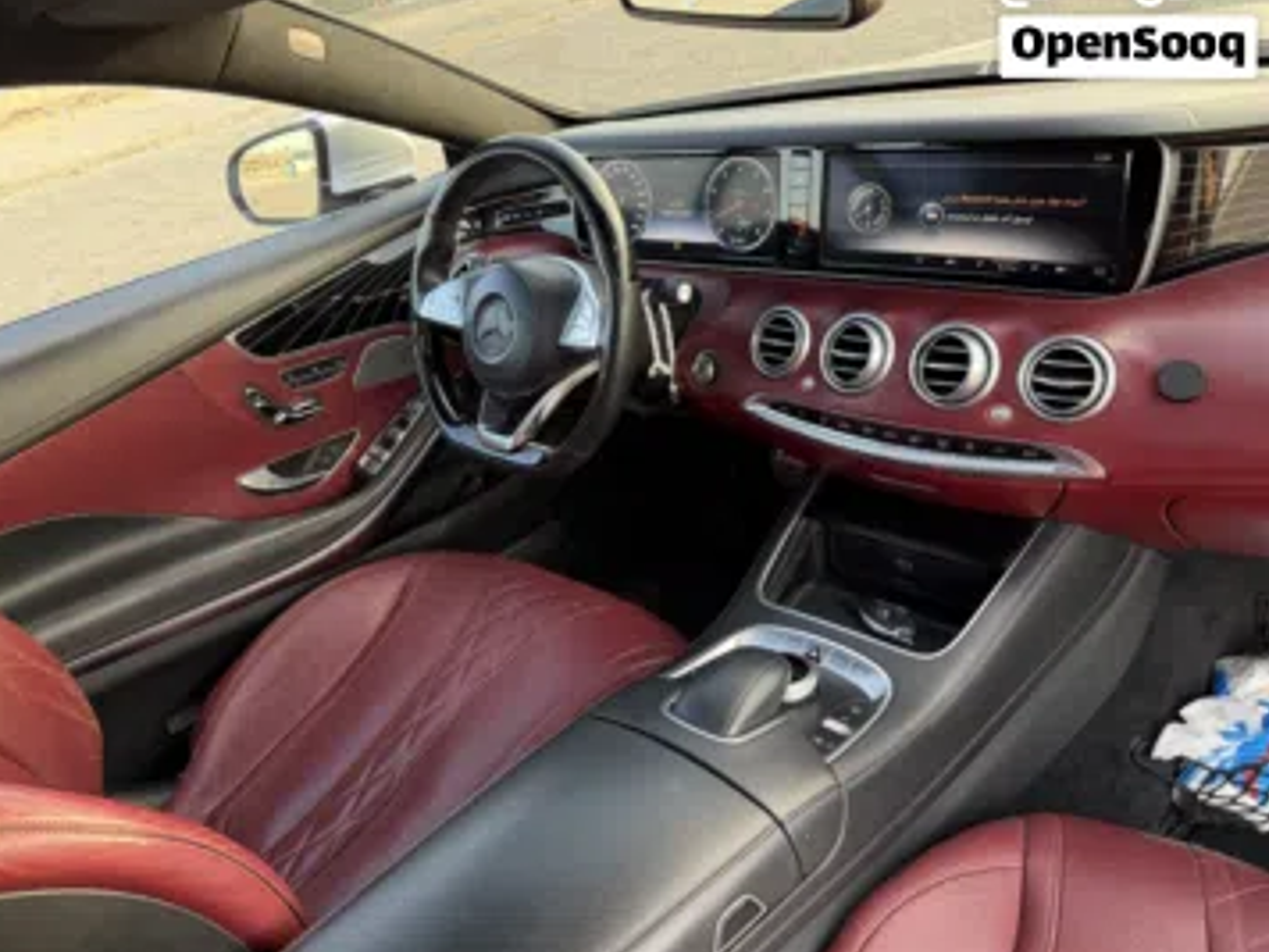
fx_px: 990
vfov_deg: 51.4
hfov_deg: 65.1
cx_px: 560
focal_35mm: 27
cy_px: 471
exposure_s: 1/121
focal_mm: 6.76
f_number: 1.78
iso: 200
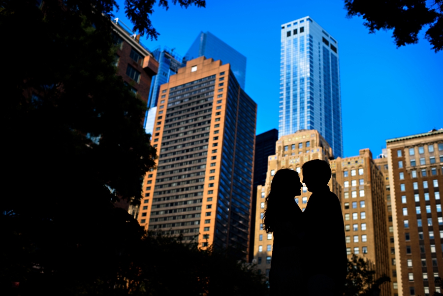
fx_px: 431
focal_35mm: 35
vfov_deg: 37.9
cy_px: 148
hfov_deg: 54.4
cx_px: 222
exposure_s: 1/800
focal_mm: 35
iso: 100
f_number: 2.8
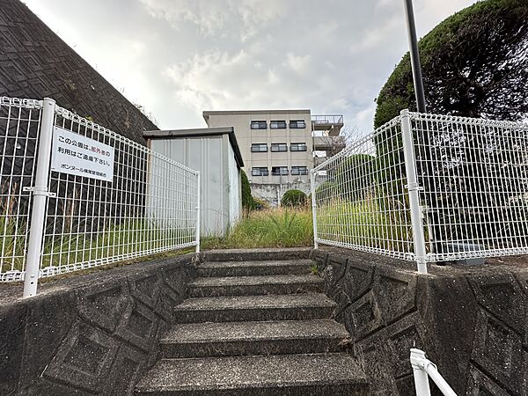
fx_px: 214
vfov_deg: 85.7
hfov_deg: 102.1
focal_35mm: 14
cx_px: 264
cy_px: 198
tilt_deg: +6.5
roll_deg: -0.2
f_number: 2.2
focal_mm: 2.22
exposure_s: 1/567
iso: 40
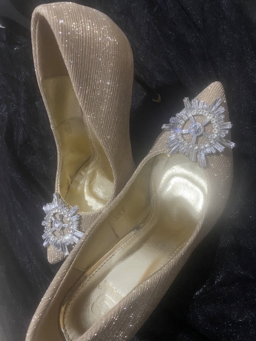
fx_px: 266
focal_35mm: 27
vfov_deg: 65.3
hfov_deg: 51.3
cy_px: 177
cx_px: 126
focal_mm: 4.25
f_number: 1.8
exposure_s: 1/30
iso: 640
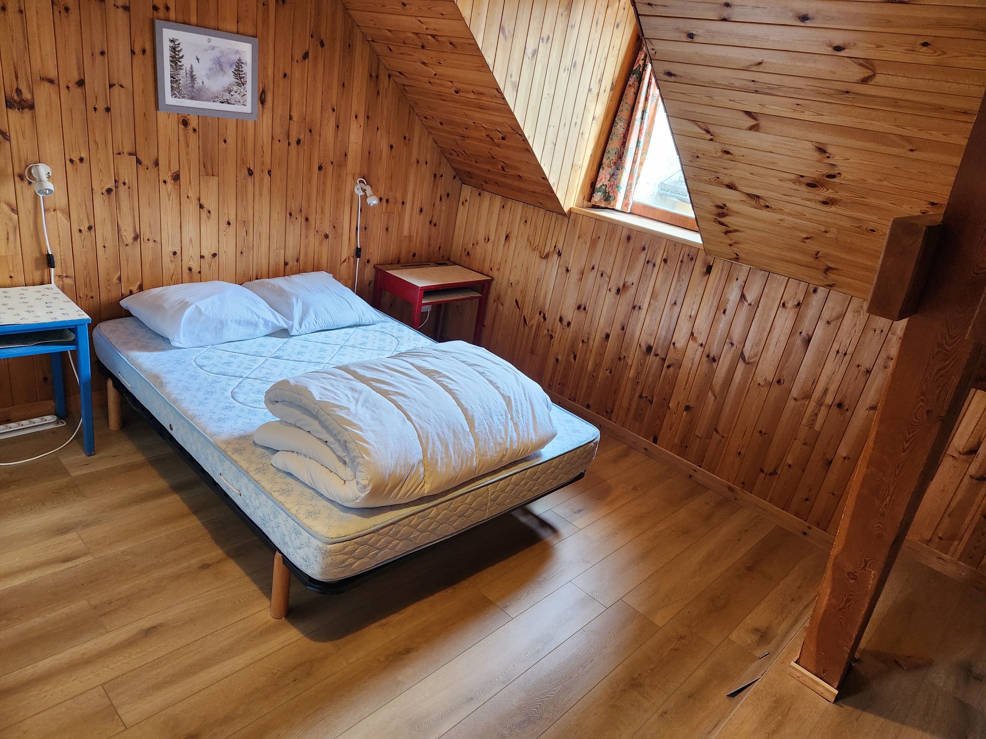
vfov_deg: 58.9
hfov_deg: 73.9
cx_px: 493
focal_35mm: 23
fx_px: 655
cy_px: 370
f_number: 1.8
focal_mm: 5.4
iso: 320
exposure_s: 1/100
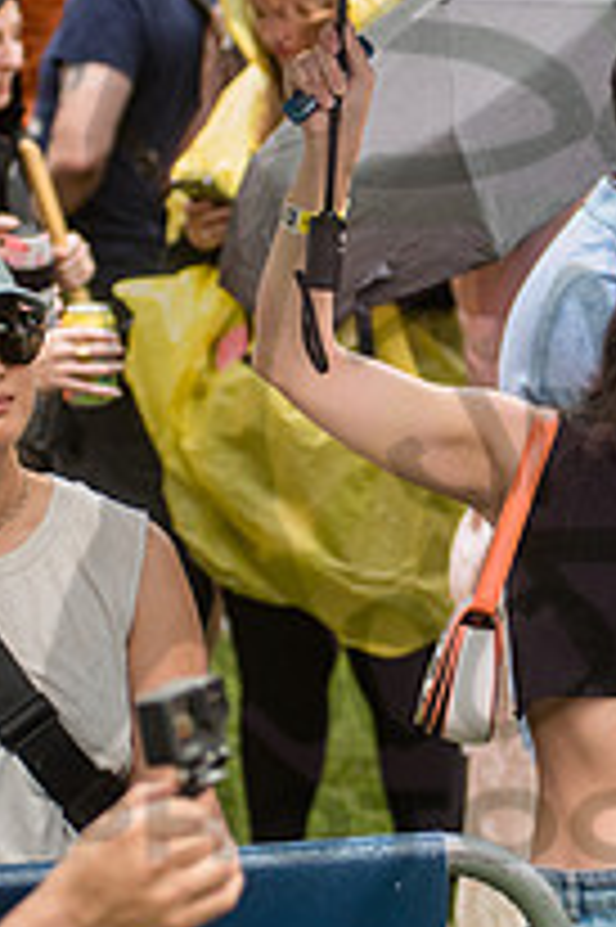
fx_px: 4499
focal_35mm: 175
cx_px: 629
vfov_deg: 11.8
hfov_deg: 7.8
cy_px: 382
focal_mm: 80
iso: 2000
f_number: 3.5
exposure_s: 1/500
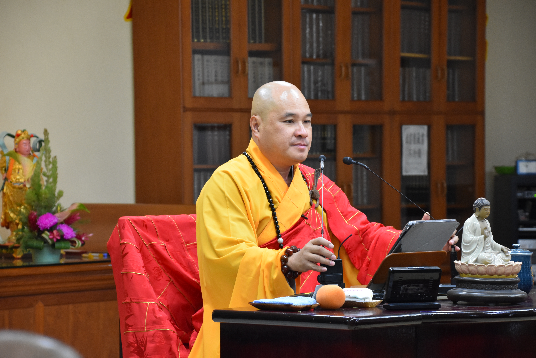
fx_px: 2010
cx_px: 268
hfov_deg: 15.2
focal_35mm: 135
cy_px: 179
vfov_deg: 10.2
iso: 1600
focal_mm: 90
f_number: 5.3
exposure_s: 1/80
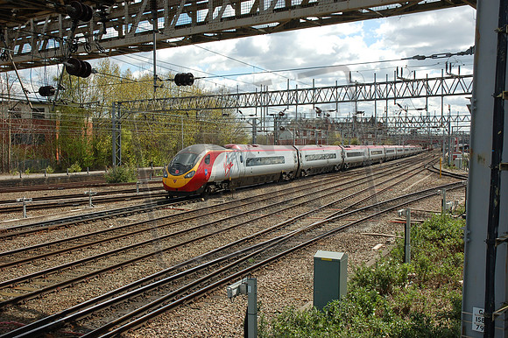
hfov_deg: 48.0
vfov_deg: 33.0
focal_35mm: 40
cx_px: 254
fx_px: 571
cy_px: 169
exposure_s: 1/250
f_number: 9
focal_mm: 27
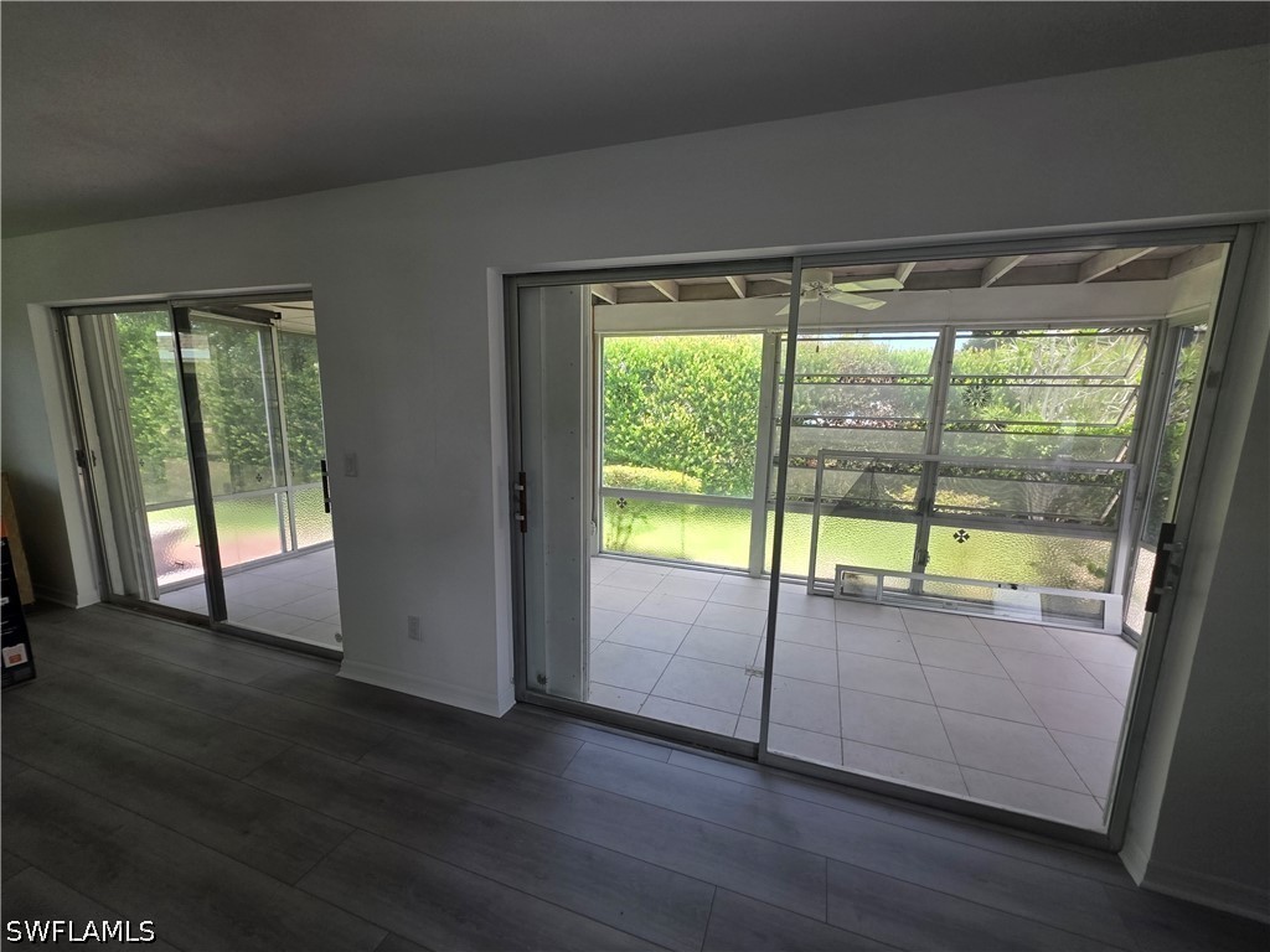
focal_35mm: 13
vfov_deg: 89.9
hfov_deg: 106.2
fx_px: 477
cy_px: 476
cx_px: 635
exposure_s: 1/120
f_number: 1.9
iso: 25
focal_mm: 2.2
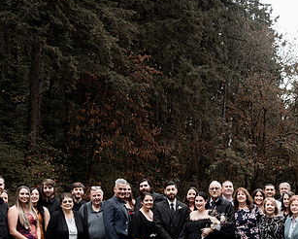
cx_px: 186
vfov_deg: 33.8
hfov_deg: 41.7
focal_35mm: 44
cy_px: 166
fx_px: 388
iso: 400
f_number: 3.5
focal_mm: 24
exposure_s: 1/640
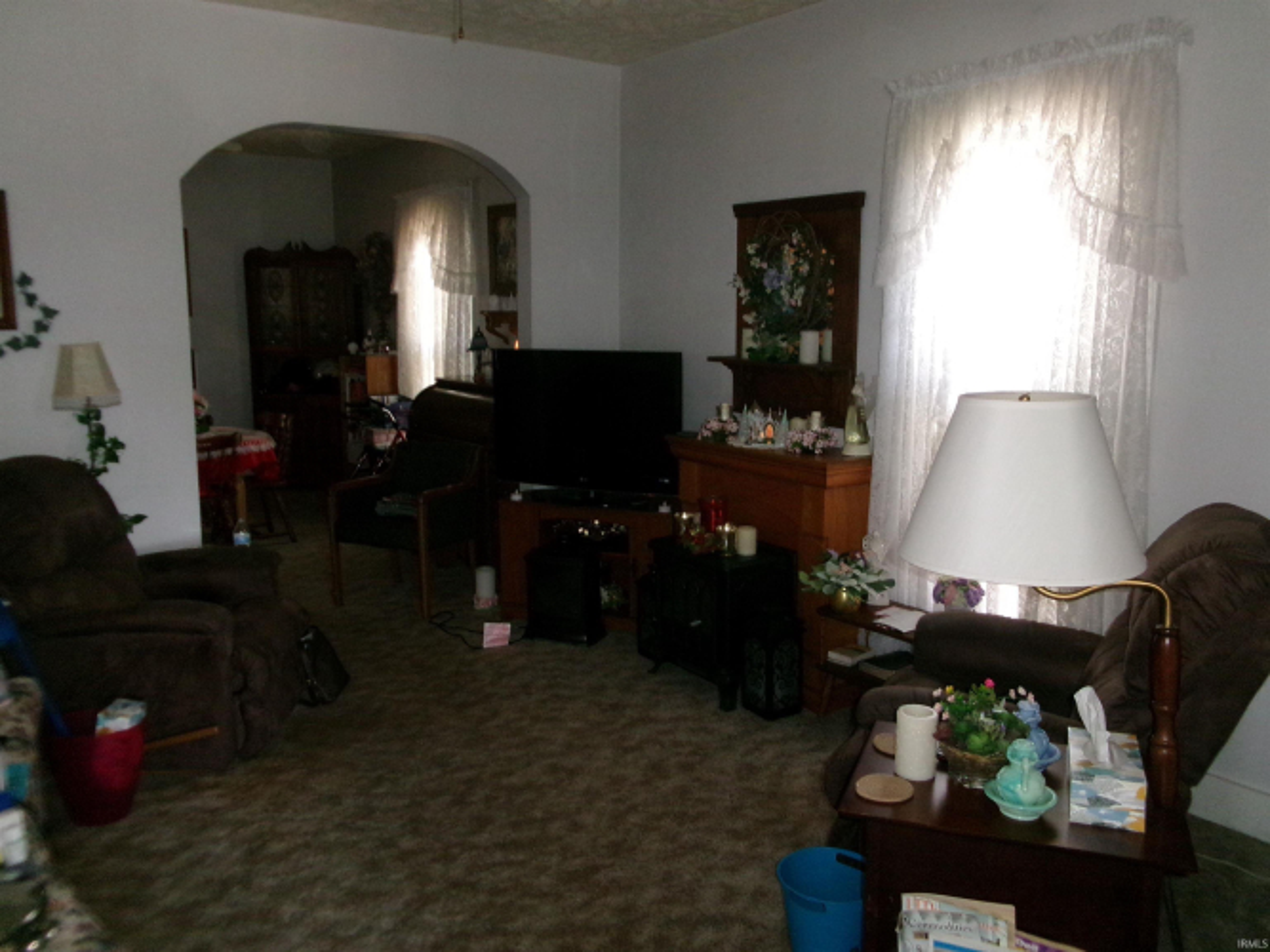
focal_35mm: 28
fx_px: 1027
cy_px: 476
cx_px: 635
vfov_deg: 49.7
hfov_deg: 63.5
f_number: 3.9
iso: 551
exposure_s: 1/34
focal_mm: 5.1
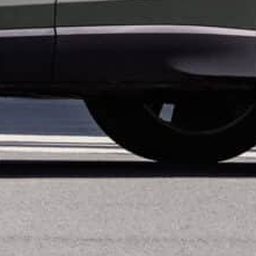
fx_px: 6919
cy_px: -462
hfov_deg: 2.1
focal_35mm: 827
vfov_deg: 2.1
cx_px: -190
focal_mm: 105
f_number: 9
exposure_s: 1/250
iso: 400
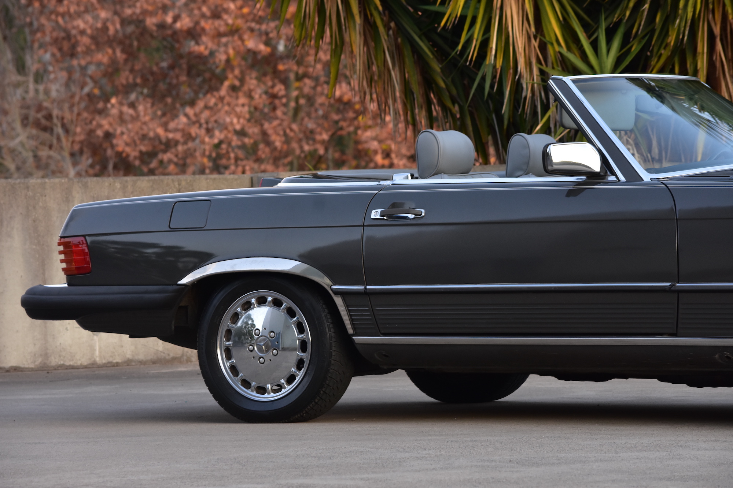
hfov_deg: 13.0
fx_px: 3206
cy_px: 244
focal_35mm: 158
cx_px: 366
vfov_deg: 8.7
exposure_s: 1/15
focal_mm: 105
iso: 800
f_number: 6.3
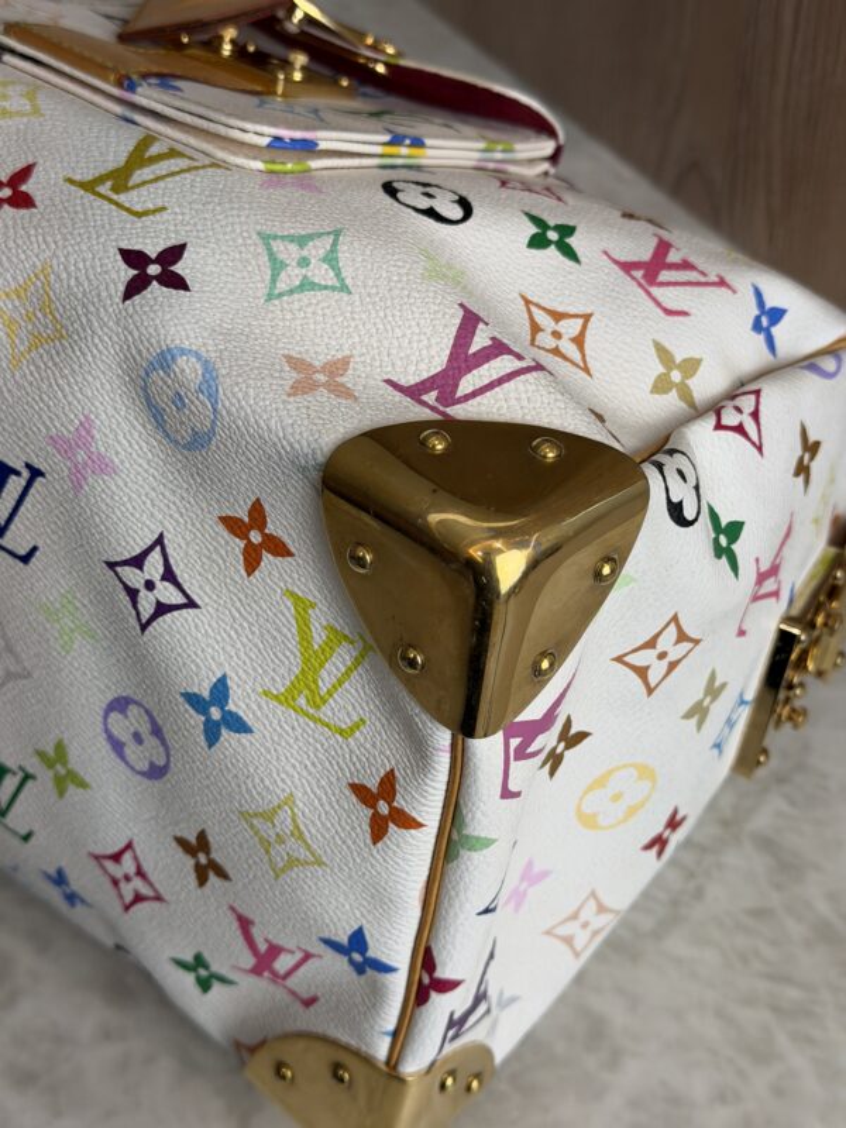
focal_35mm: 48
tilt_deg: -49.5
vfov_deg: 39.7
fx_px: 1564
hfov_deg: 30.3
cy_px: 564
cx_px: 423
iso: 50
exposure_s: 1/221
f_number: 1.78
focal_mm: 6.76
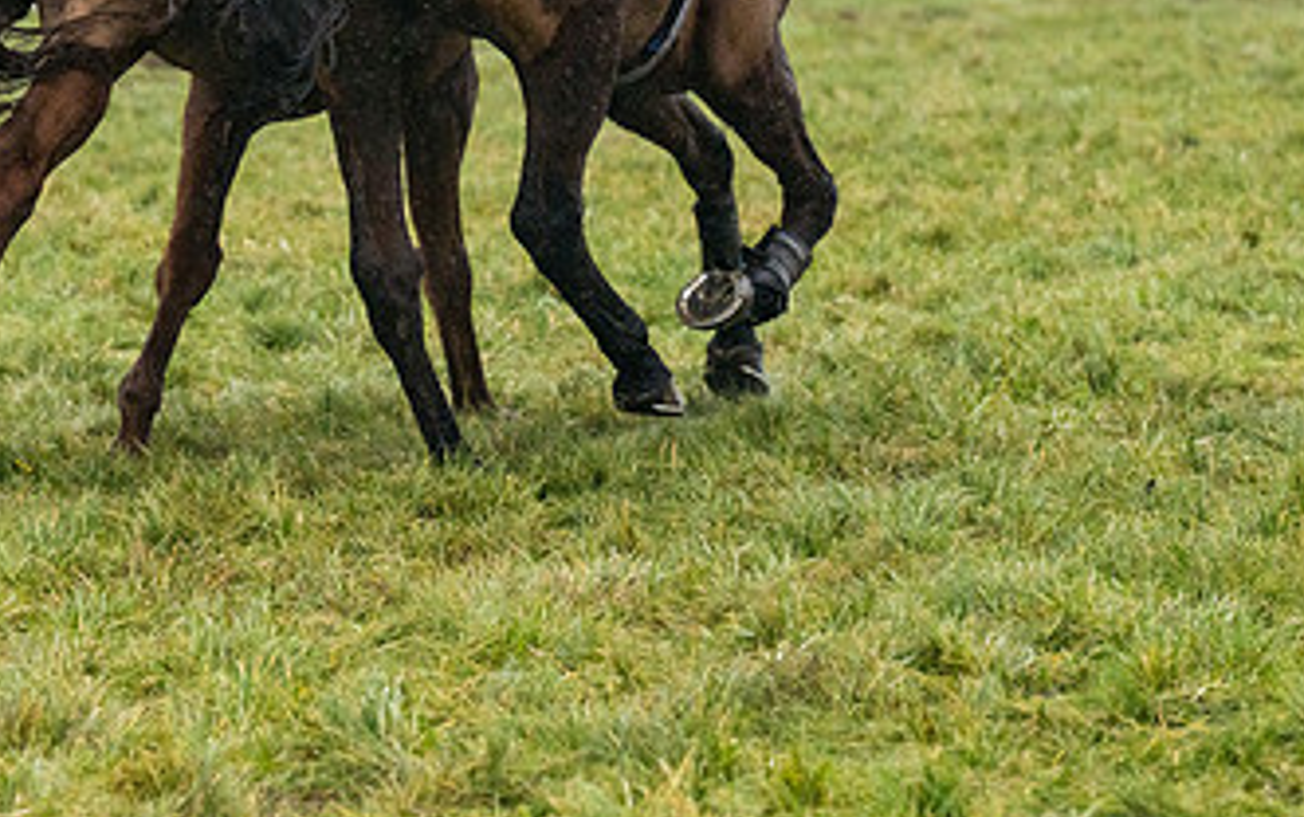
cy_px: -61
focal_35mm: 316
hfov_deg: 6.6
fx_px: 11238
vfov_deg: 4.2
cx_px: 374
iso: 1600
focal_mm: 135
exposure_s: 1/4000
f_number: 4
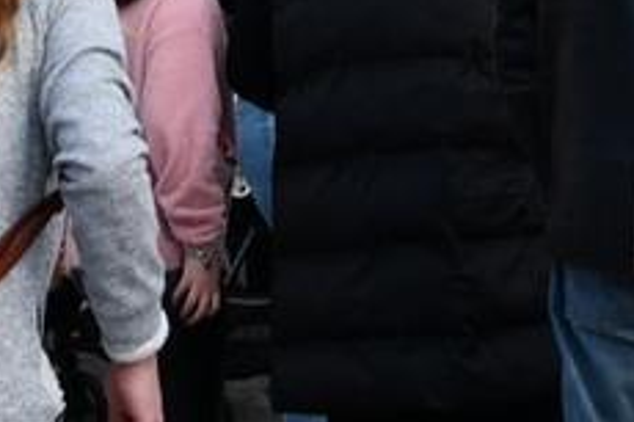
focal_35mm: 190
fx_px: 3344
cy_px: -425
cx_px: 402
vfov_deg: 7.0
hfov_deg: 10.8
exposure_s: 1/250
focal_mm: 18
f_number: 7.1
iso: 200
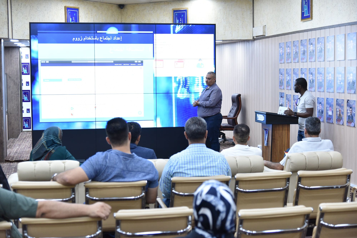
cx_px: 178
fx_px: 615
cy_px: 119
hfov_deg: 32.4
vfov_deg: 21.9
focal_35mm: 62
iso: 2000
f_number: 4
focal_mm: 62
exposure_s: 1/80
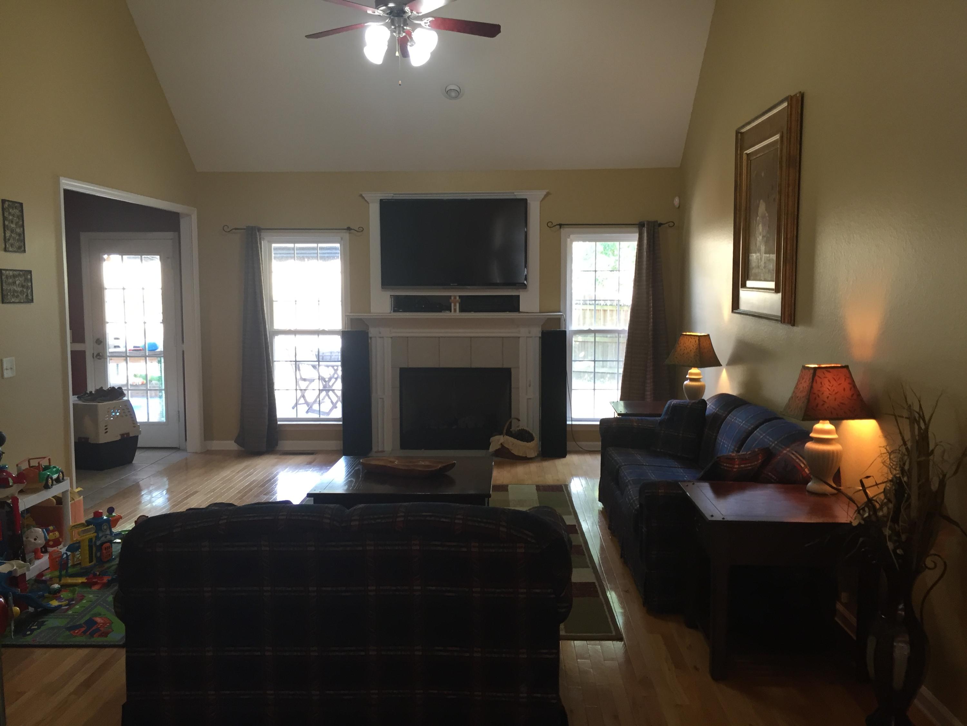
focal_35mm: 29
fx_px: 810
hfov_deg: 61.7
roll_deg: +0.7
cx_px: 484
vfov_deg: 48.2
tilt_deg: -6.3
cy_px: 363
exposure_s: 1/30
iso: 80
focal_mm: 4.15
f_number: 2.2
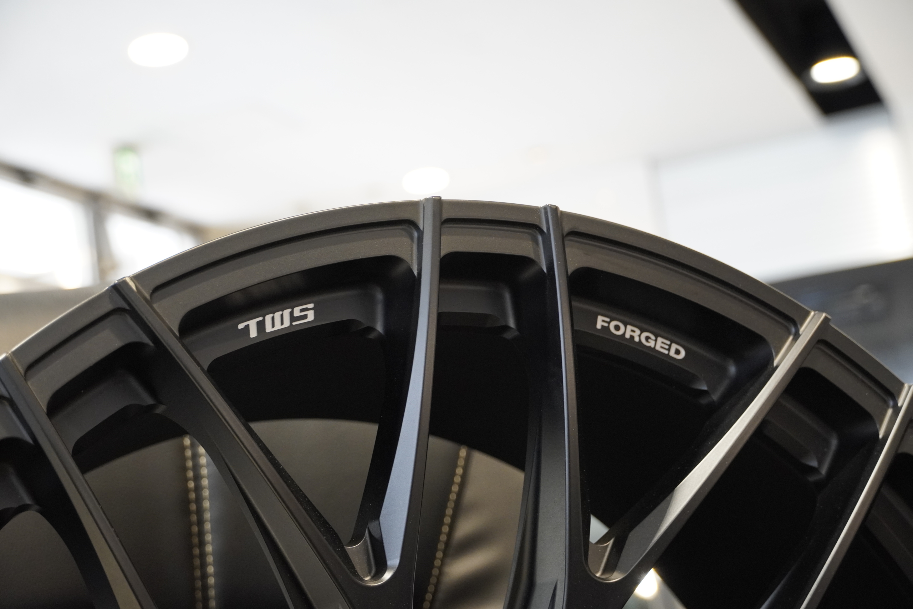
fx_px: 1750
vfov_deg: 19.7
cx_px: 456
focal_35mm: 69
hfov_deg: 29.2
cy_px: 304
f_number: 5
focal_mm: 46
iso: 1250
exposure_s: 1/80
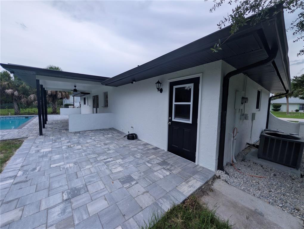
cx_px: 152
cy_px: 114
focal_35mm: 12
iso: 48
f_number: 1.7
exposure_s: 1/2967
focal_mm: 2.02
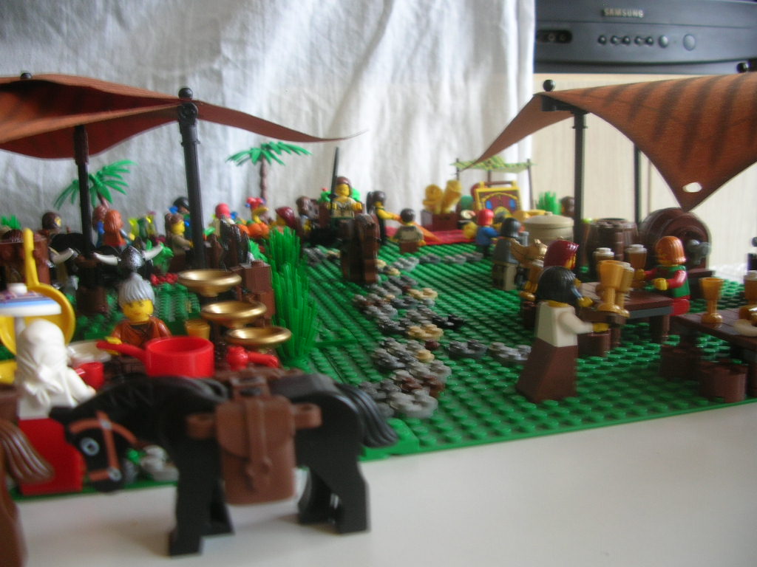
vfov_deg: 40.7
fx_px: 765
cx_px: 378
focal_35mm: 35
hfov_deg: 52.6
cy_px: 284
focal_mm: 5.8
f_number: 2.8
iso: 51
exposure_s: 1/6
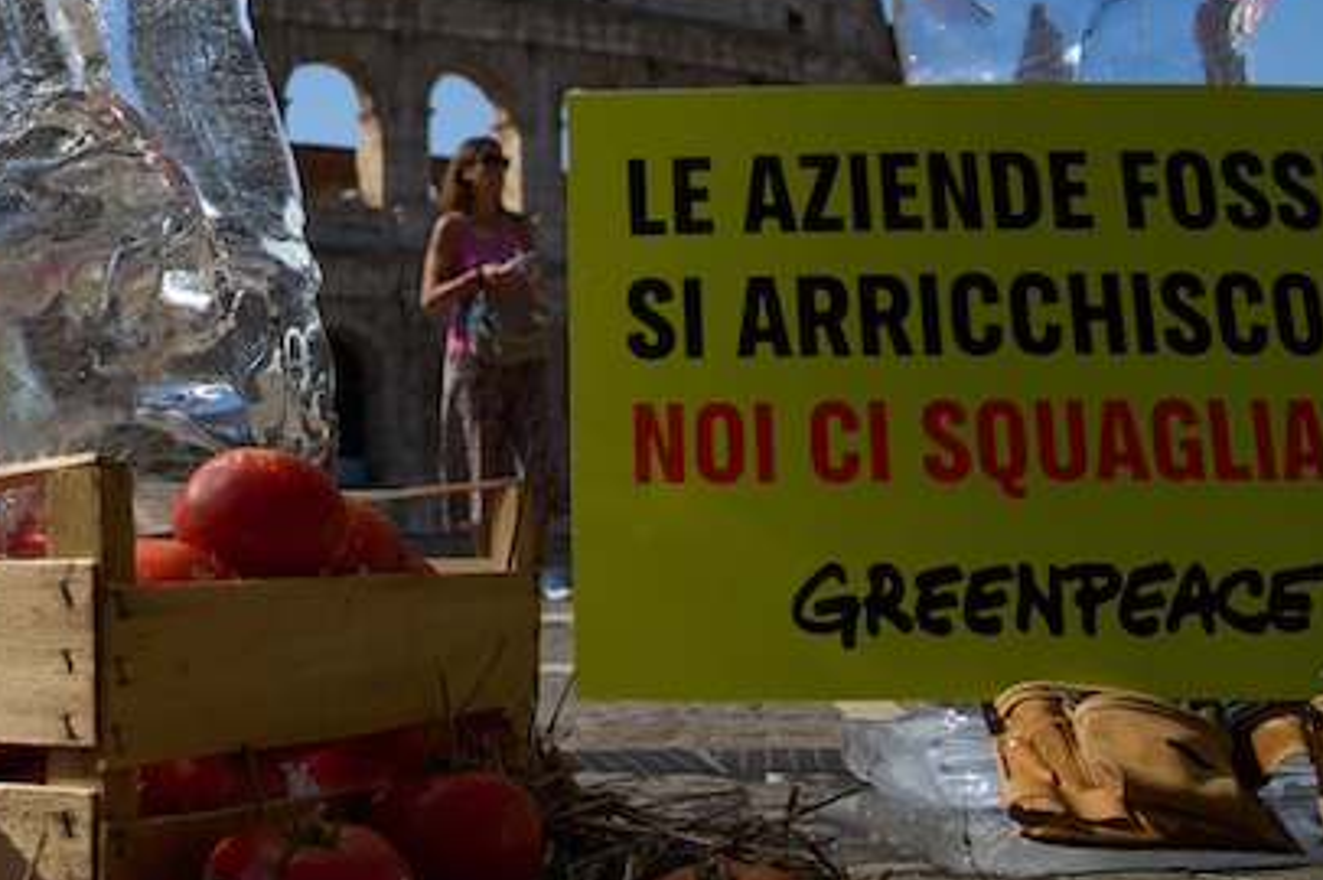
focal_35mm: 58
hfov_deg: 32.5
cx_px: 91
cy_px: -28
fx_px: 2130
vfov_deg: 22.3
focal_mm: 24
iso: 500
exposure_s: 1/6400
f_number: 5
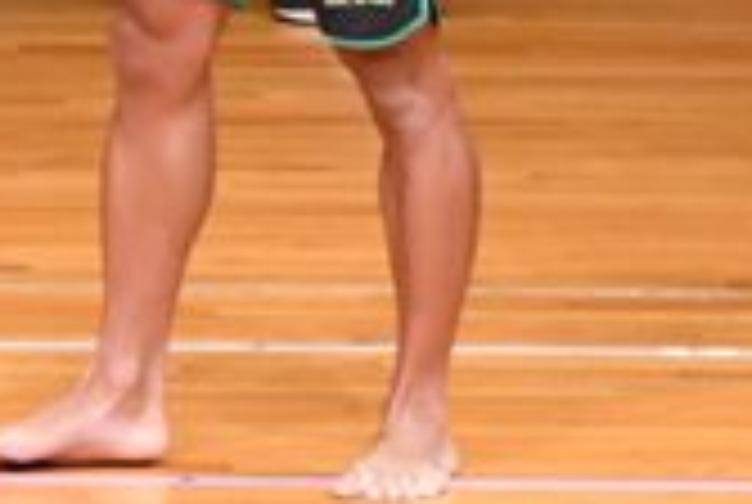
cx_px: -254
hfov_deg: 2.2
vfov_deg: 1.5
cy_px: -288
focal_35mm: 935
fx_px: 19566
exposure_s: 1/400
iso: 4000
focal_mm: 135
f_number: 5.6
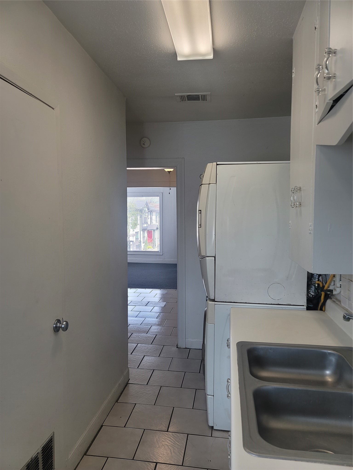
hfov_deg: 54.9
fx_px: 340
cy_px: 235
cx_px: 176
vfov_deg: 69.4
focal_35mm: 25
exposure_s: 1/120
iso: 64
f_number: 1.8
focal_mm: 7
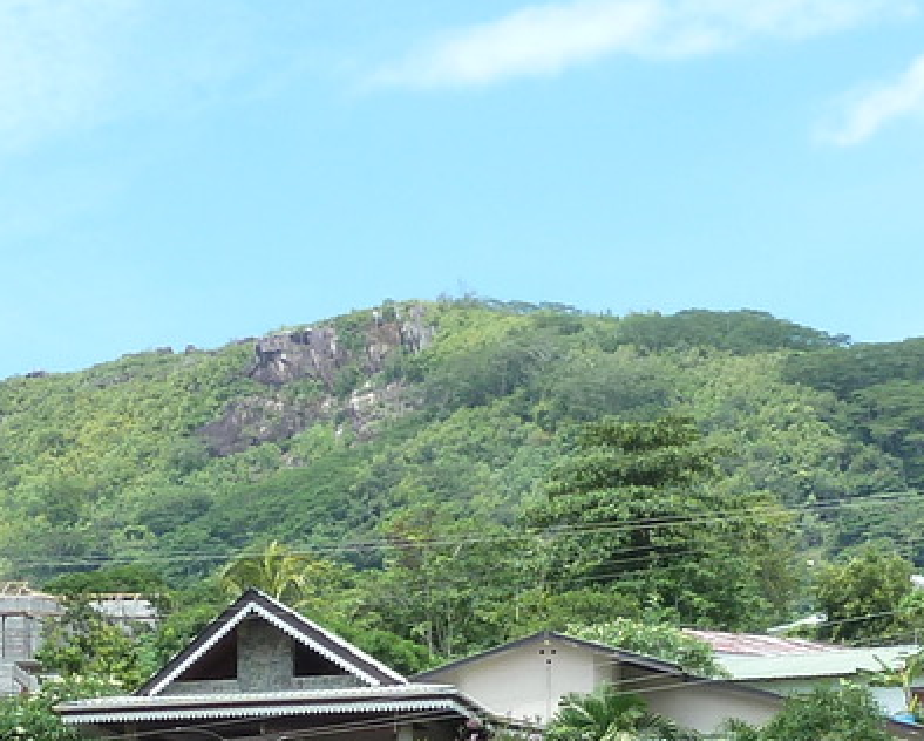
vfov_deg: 14.5
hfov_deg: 19.2
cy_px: 1104
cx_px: 244
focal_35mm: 99
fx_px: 2710
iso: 125
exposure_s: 1/250
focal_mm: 4.1
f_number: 4
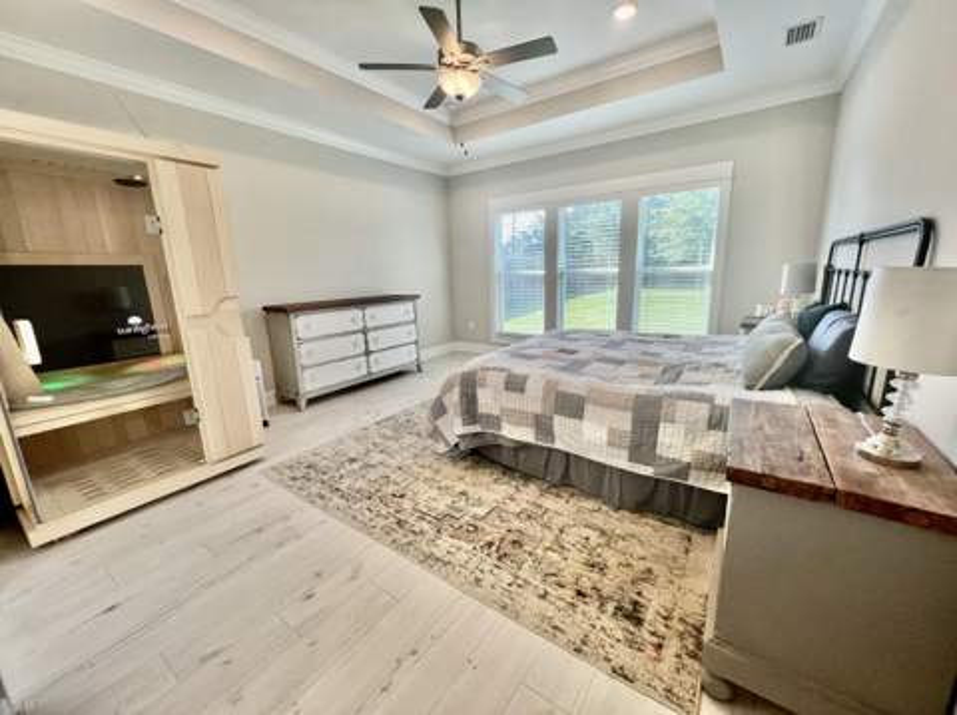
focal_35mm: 13
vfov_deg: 89.8
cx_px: 478
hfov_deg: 106.2
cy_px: 358
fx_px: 359
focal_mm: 1.57
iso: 64
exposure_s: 1/120
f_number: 1.8
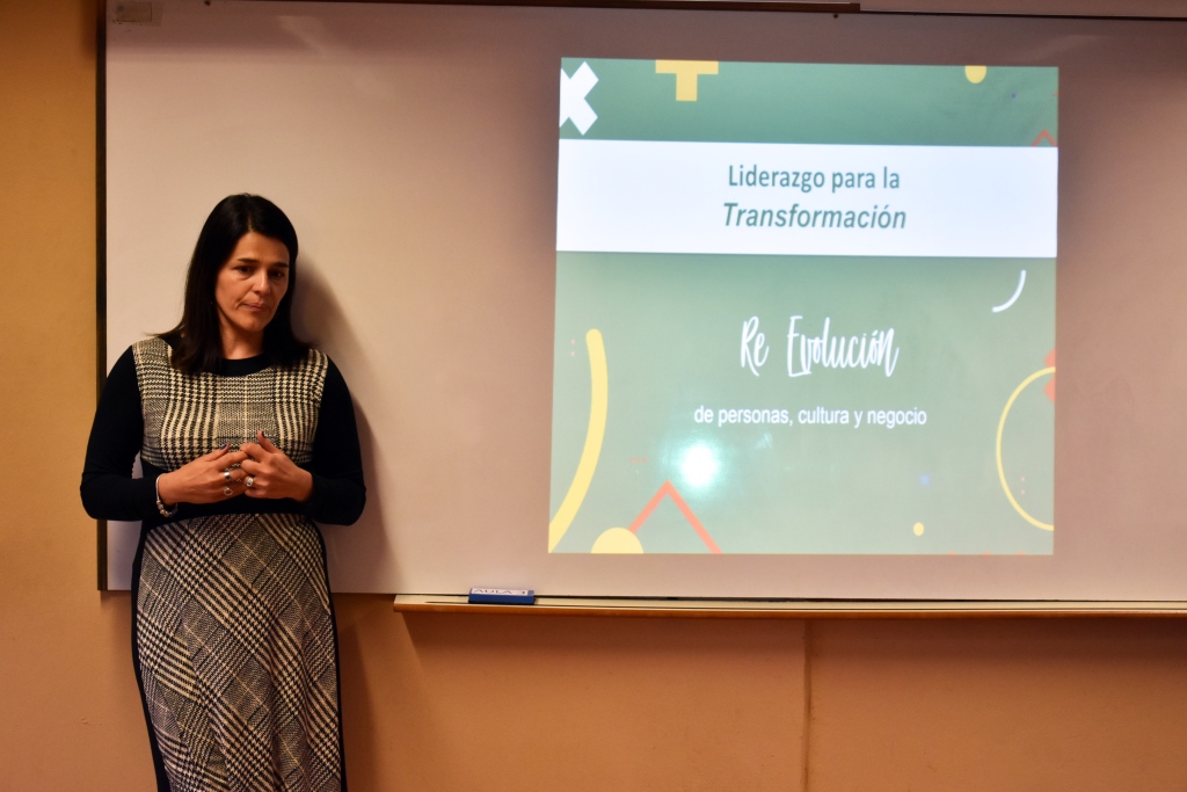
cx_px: 594
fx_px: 1731
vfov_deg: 25.8
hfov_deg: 37.8
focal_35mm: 52
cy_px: 396
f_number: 5
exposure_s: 1/100
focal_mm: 35
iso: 800
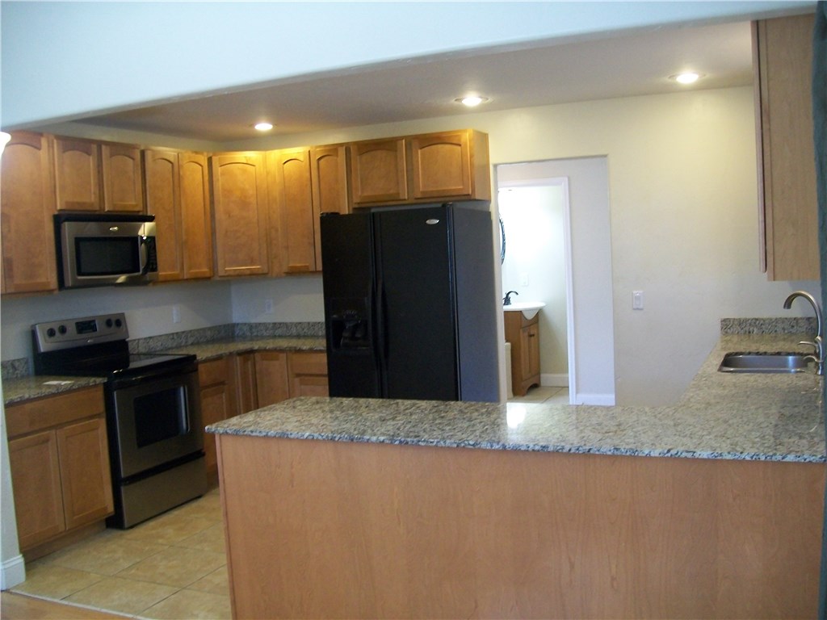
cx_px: 414
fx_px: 812
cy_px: 310
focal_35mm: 34
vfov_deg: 41.8
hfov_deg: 54.0
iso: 160
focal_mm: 6.1
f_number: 2.7
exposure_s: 1/20
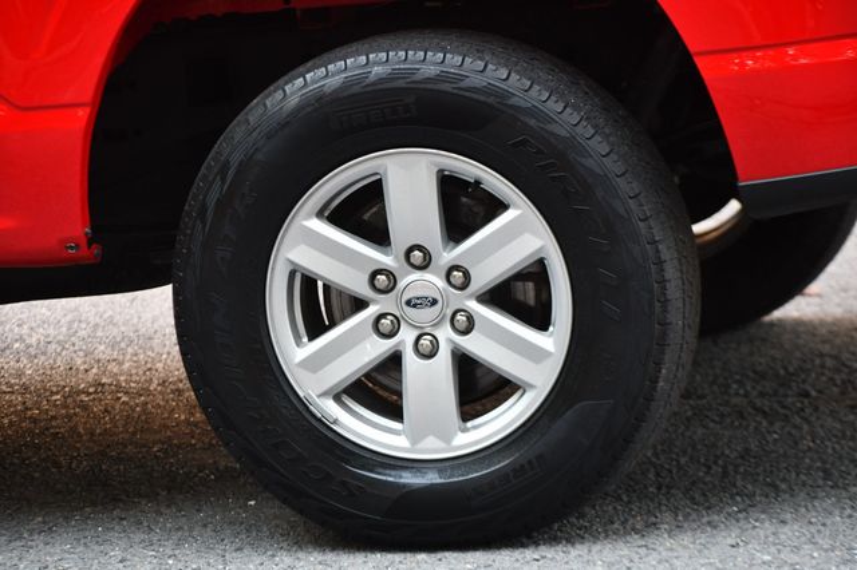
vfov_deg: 8.3
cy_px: 285
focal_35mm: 165
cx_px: 428
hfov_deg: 12.5
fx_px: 3926
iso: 800
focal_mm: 110
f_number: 4.8
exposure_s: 1/250
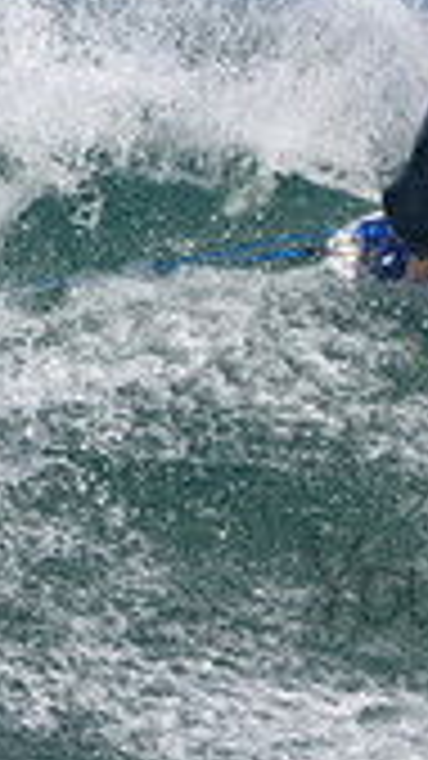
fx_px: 61728
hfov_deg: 0.4
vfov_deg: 0.7
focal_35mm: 3058
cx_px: 619
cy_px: 636
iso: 280
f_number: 5.6
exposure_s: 1/2000
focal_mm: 420
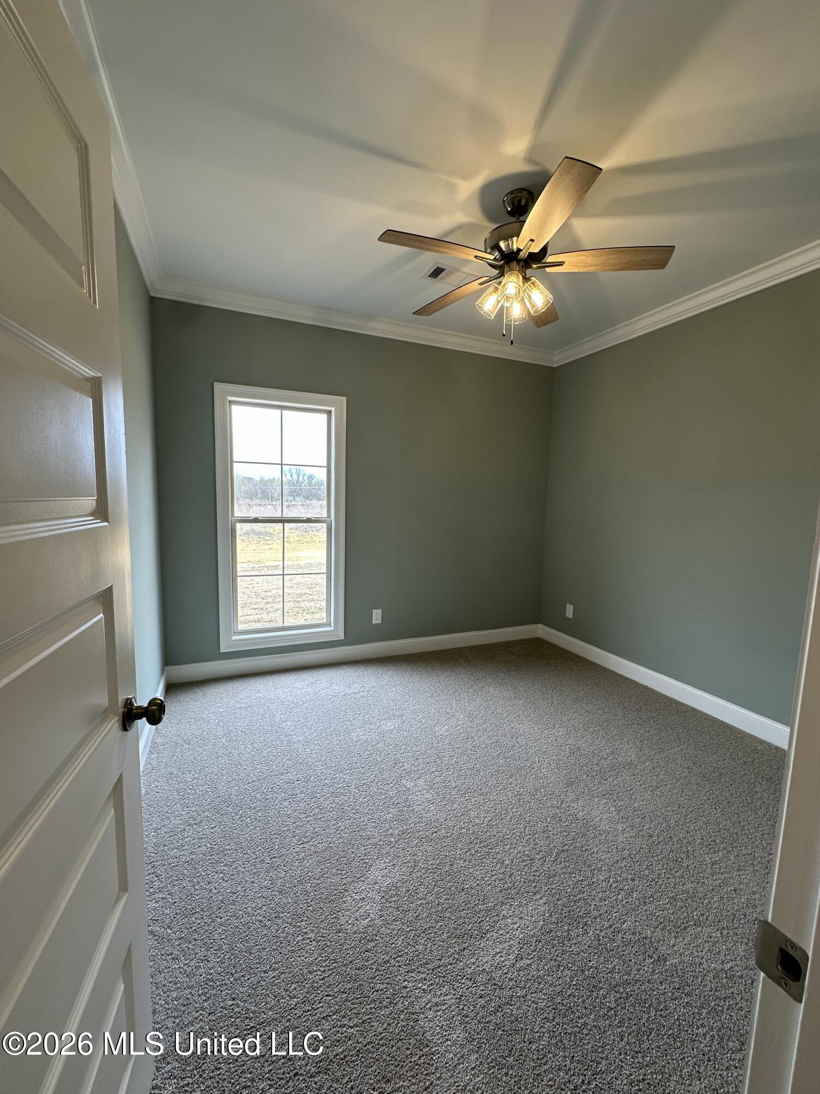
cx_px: 410
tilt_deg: -5.3
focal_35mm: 14
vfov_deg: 102.1
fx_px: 442
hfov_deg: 85.7
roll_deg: -1.2
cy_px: 547
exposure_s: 1/120
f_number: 2.2
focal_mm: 2.22
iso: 64
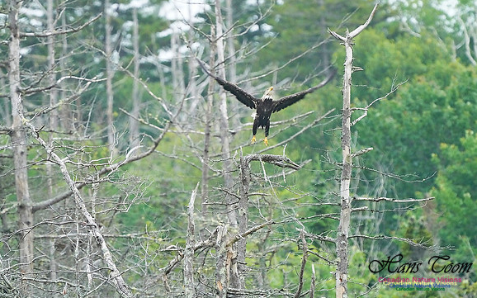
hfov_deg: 1.7
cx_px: 238
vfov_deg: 1.1
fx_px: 15961
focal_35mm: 1228
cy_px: 139
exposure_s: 1/320
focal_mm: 1200
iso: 6400
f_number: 14
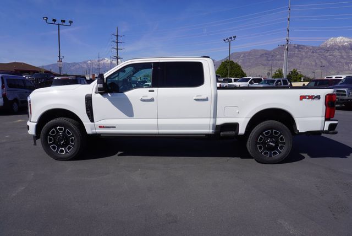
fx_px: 235
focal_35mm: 24
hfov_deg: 73.7
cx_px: 176
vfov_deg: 53.2
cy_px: 118
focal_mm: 16
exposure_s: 1/320
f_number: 10
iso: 100
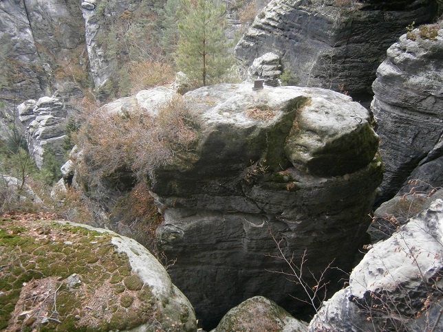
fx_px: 333
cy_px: 166
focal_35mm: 26
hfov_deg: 67.3
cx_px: 222
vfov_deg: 53.1
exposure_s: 1/30
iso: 200
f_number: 2.8
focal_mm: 4.7
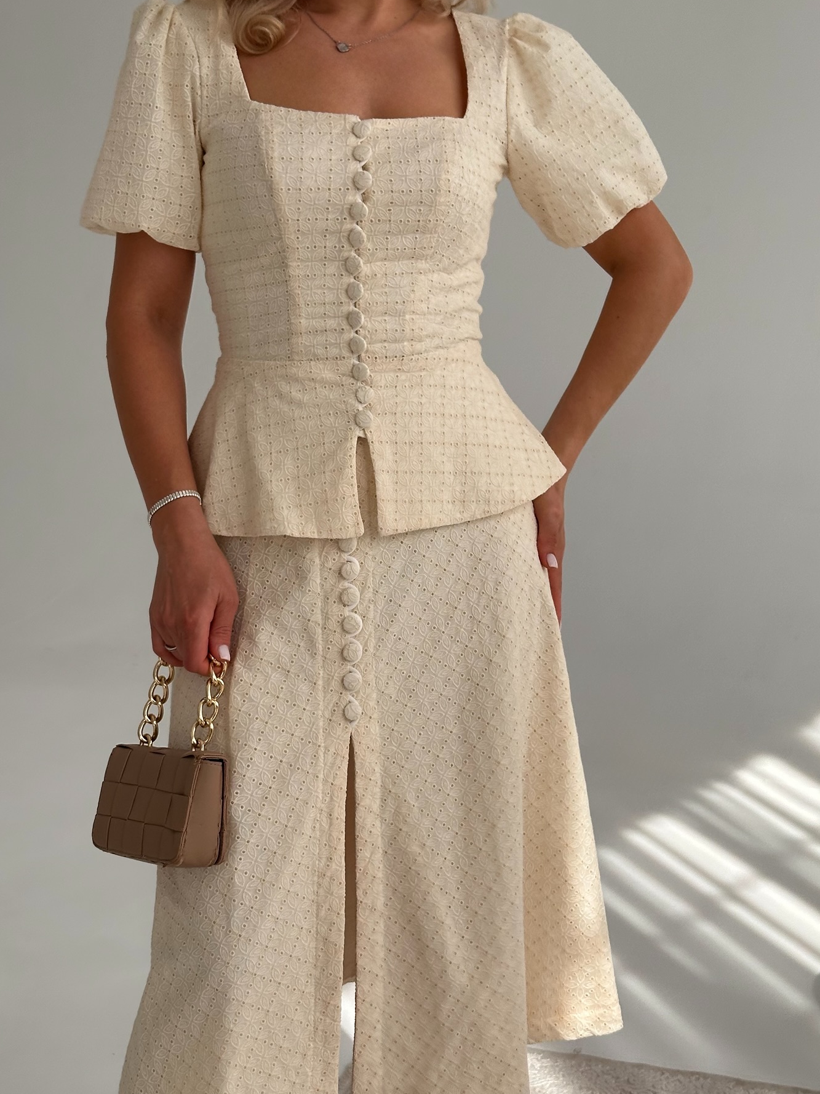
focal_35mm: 54
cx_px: 413
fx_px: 1706
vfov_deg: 35.5
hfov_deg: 27.0
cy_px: 547
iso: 64
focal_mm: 6.86
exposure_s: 1/1357
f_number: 1.78
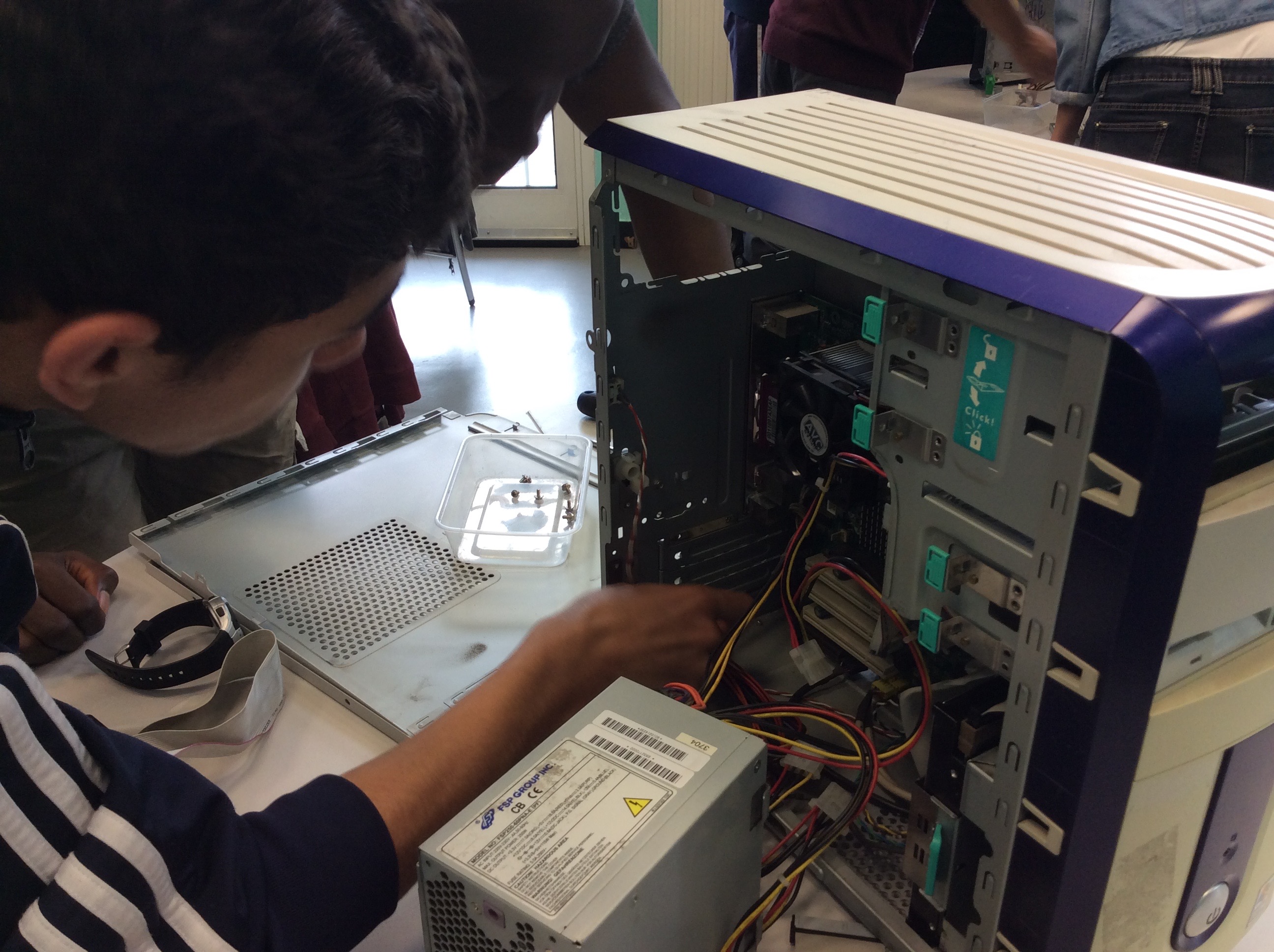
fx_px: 1176
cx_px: 637
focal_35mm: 32
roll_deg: +0.8
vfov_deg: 44.1
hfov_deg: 56.9
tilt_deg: -29.4
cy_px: 476
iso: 32
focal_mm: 3.3
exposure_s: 1/24
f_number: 2.4
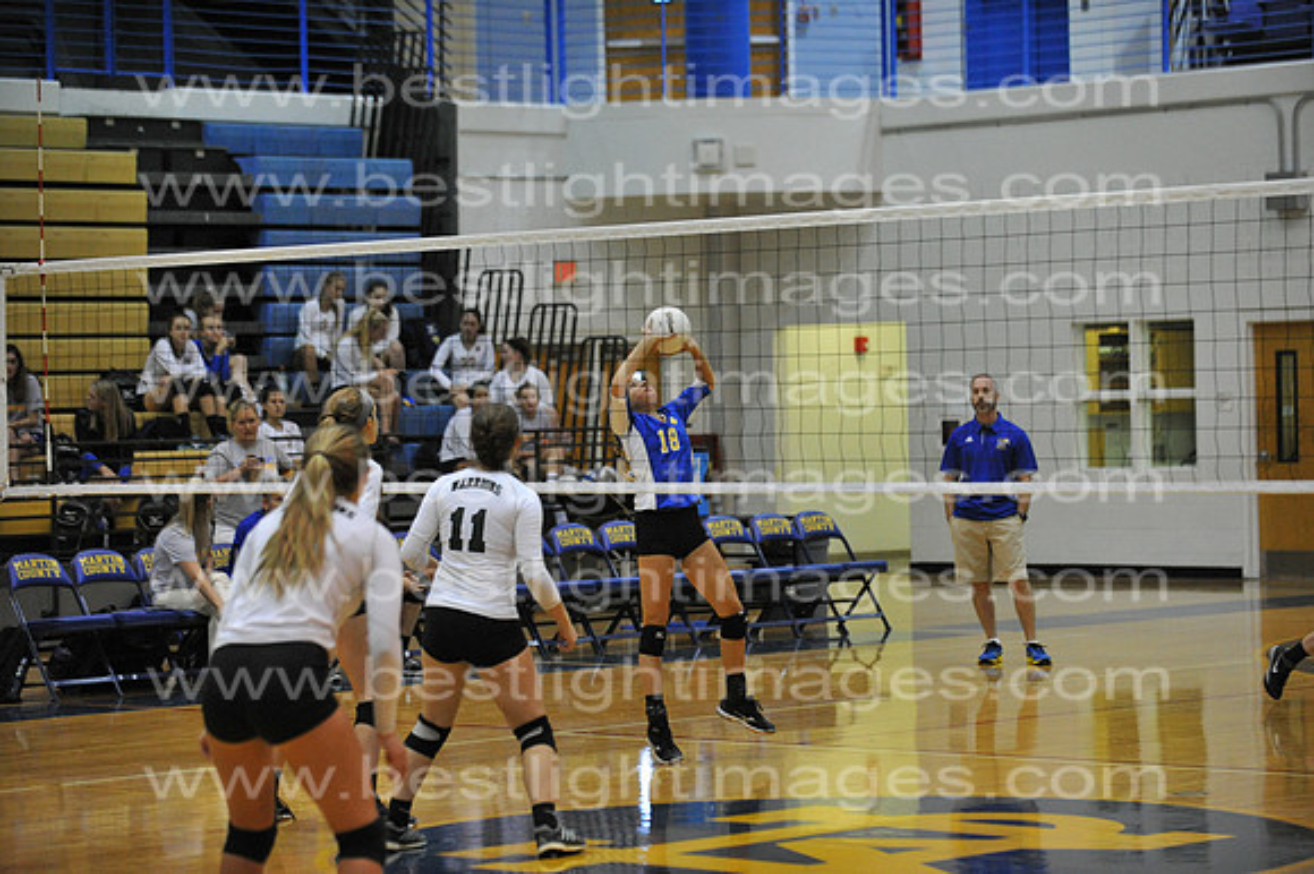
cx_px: 657
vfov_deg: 9.8
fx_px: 5107
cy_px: 437
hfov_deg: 14.7
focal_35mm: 140
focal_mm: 140
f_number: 3.2
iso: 8000
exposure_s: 1/800
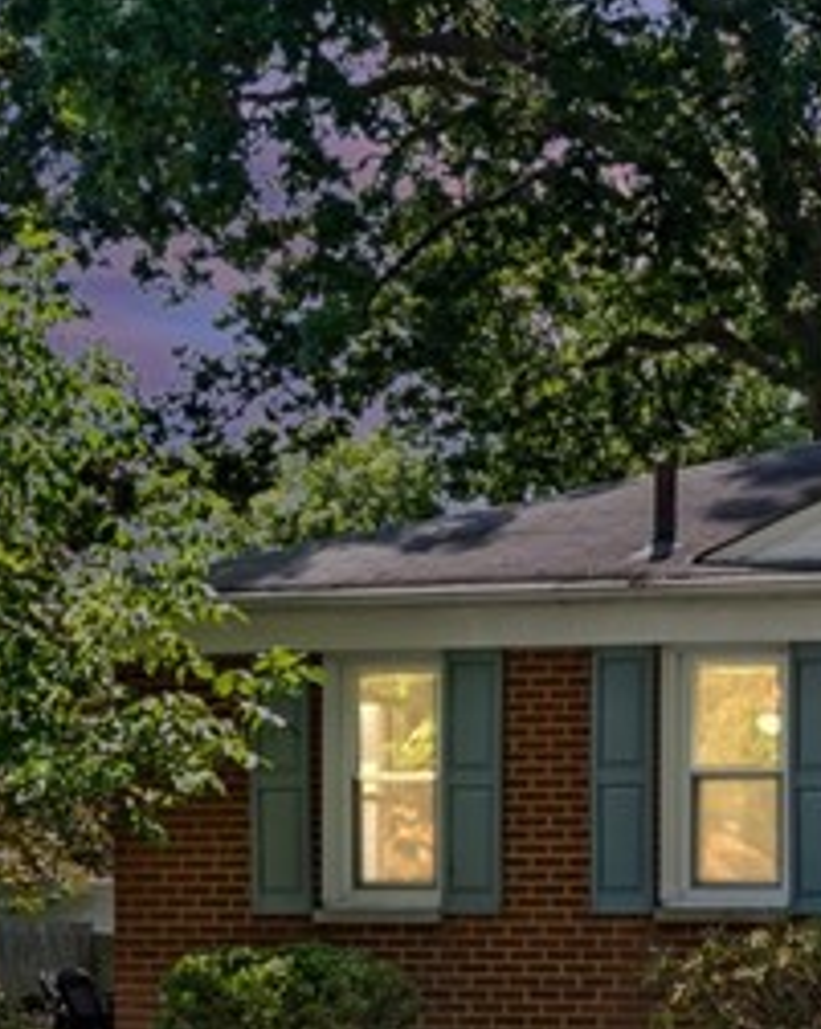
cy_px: 855
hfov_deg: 13.9
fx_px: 2708
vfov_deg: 21.2
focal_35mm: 89
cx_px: 1769
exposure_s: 1/125
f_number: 9
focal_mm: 15
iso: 250
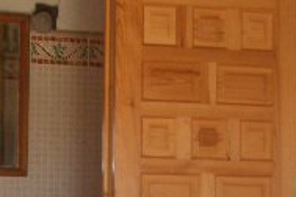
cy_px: 275
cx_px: 88
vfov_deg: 10.8
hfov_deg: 16.6
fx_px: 1011
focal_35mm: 123
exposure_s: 1/80
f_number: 2.6
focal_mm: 5.8
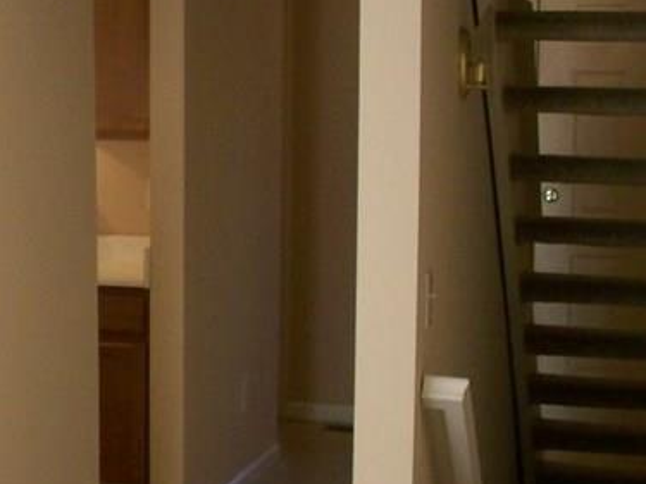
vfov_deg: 14.6
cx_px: -29
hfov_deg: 18.8
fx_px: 1884
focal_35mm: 101
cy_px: 315
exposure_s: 1/95.6
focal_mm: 6.2
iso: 160
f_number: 2.8
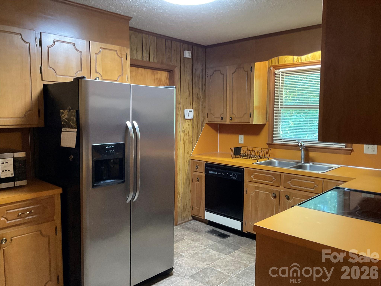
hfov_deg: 61.7
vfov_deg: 48.2
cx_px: 190
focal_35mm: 29
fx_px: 319
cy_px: 143
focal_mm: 3
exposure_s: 1/40
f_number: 1.8
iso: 250
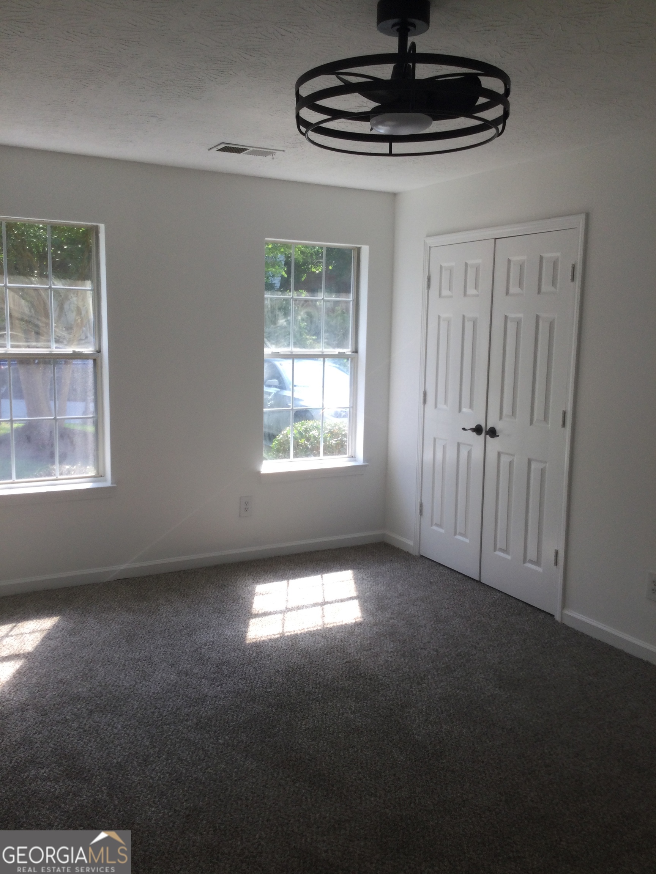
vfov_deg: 58.4
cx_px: 328
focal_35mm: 31
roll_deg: -1.4
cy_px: 437
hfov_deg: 45.4
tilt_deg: -9.4
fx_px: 783
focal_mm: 3.3
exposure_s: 1/120
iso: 25
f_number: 2.4
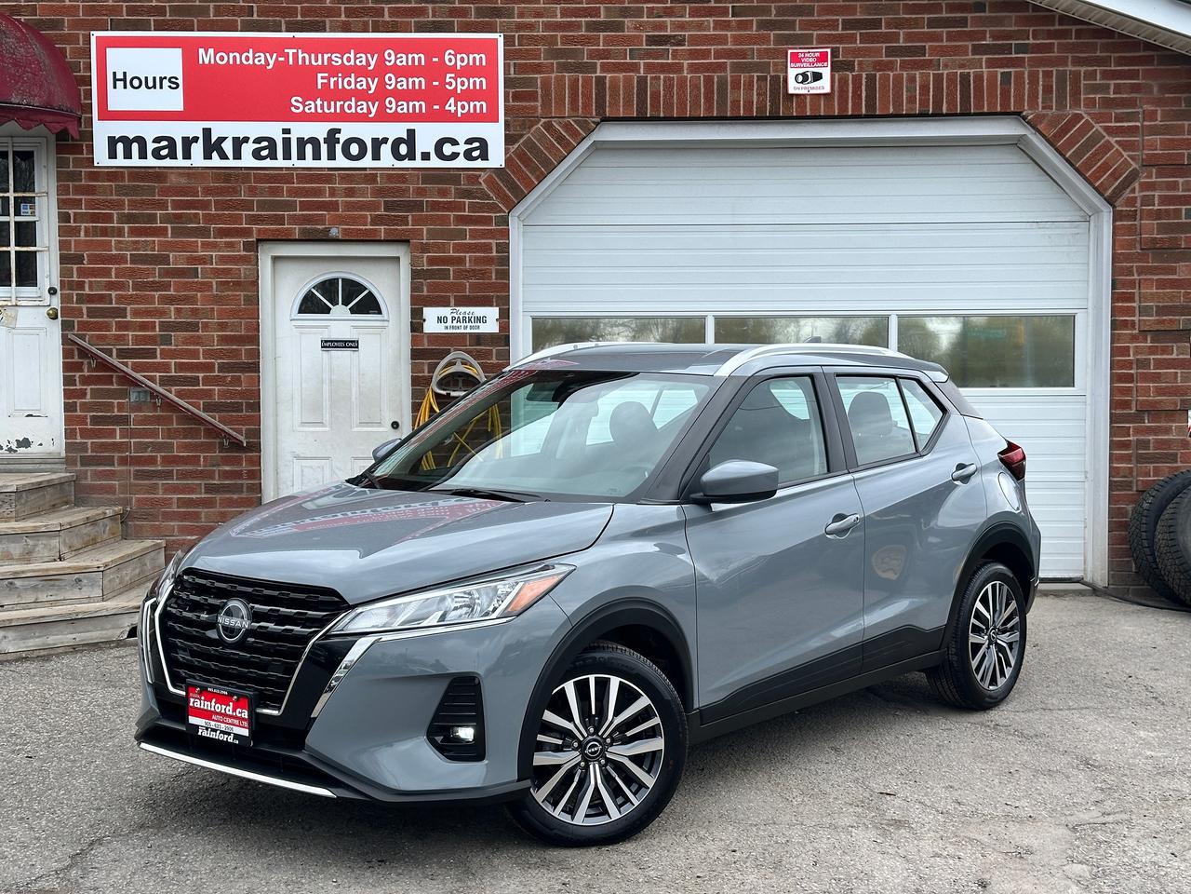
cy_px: 447
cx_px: 596
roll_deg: +0.7
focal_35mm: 48
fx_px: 1651
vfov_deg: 30.3
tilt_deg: -2.5
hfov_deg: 39.7
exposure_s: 1/1199
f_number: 1.78
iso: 64
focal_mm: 6.86
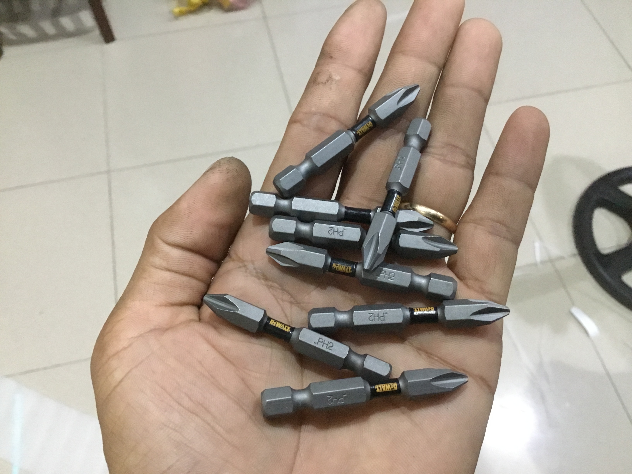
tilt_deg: -59.3
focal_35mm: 31
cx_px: 316
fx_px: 566
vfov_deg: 45.4
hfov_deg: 58.4
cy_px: 237
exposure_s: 1/17
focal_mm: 3.3
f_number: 2.4
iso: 320
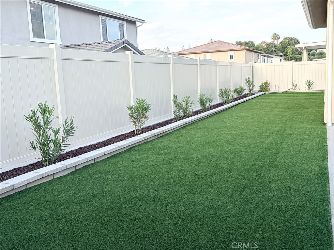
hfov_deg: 67.3
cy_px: 125
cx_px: 167
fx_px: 251
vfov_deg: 53.0
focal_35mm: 26
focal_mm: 5.96
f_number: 1.6
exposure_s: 1/1099
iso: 50
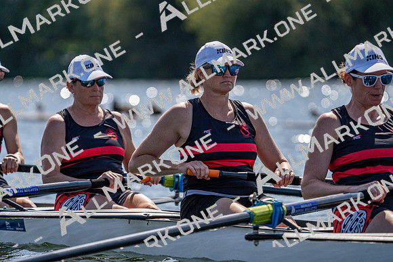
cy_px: 131
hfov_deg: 5.6
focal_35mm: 368
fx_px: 4018
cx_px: 196
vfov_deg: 3.7
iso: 320
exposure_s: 1/2000
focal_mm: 368
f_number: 6.3
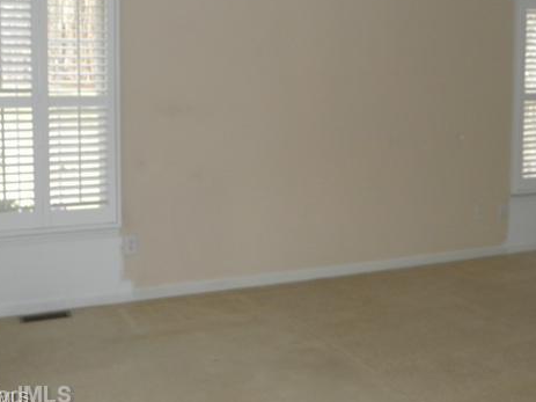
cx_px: 316
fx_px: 728
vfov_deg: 30.6
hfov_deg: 40.3
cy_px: 131
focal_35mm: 47
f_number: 3.7
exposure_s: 1/60
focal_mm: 6.2
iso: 200
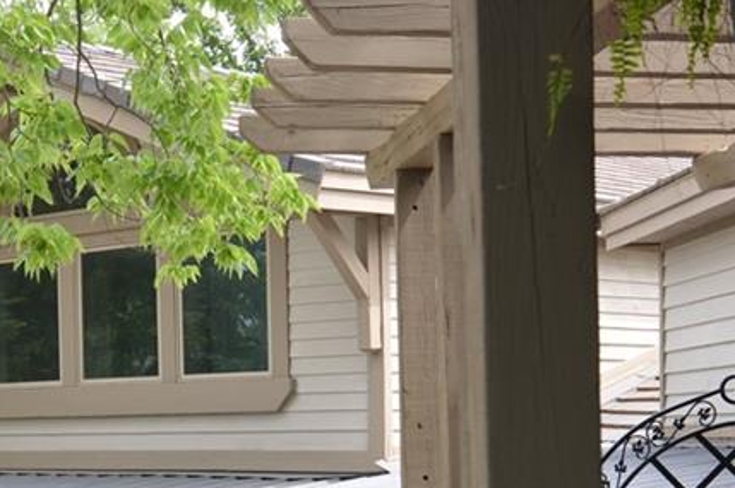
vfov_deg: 15.6
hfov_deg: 23.6
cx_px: 243
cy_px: 471
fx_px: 1754
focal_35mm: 86
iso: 140
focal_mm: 24
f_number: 5.6
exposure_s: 1/125
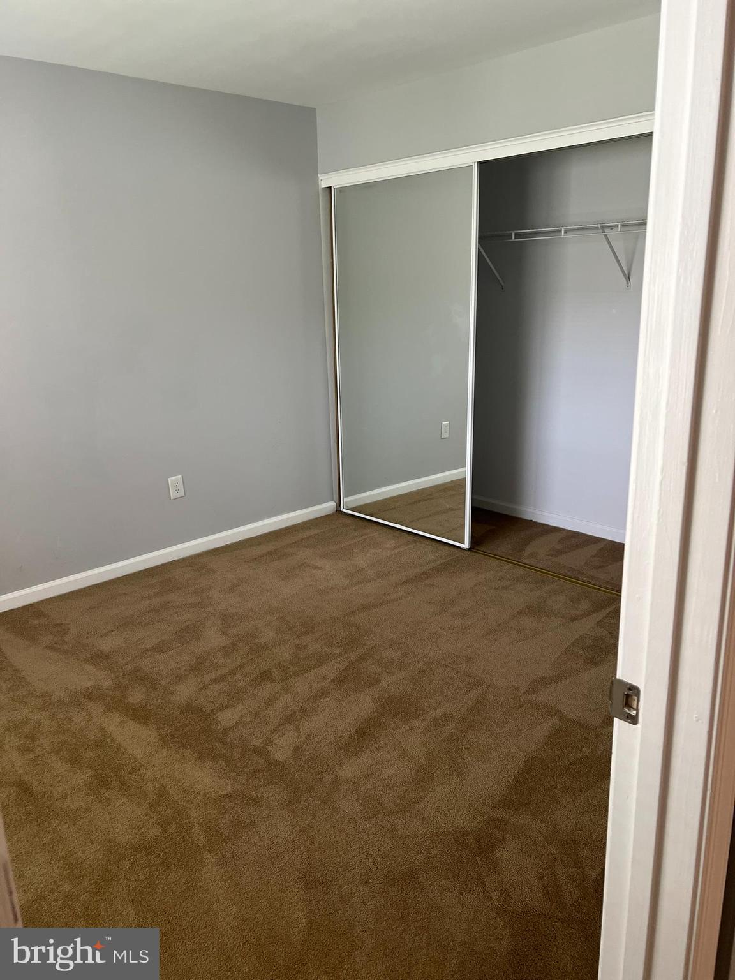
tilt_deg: -13.5
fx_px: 736
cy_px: 490
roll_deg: +2.0
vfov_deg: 67.3
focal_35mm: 26
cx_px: 368
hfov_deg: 53.1
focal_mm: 5.7
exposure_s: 1/120
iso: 125
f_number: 1.5
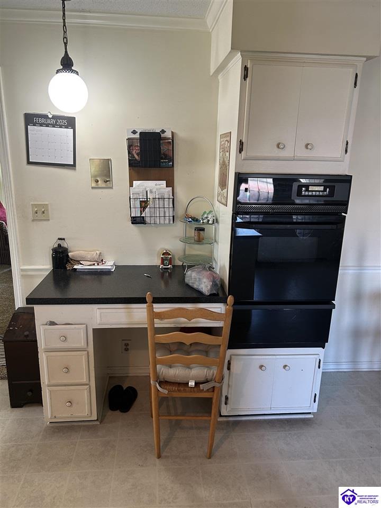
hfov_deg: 53.1
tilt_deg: -15.5
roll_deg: -1.7
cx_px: 190
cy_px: 254
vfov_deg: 67.3
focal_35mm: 26
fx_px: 382
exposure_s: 1/60
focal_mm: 5.7
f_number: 1.5
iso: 160
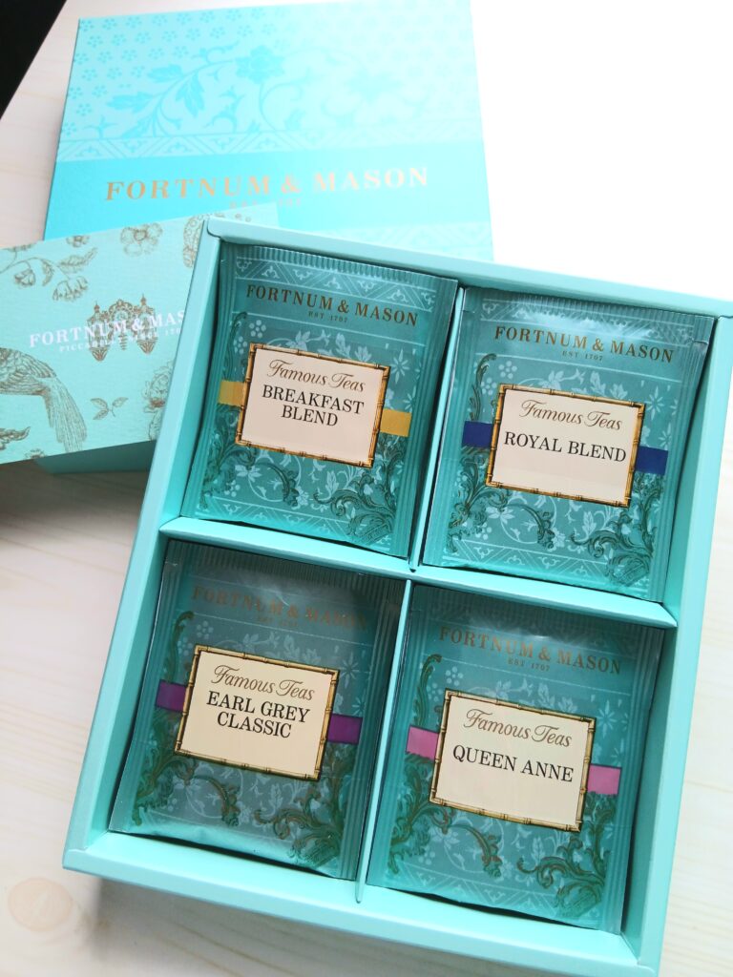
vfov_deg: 67.3
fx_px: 734
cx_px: 366
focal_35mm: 26
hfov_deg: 53.1
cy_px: 488
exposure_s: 1/60.2
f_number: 1.8
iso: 50
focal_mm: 3.86
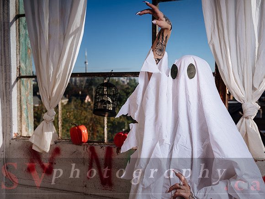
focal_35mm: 43
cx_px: 132
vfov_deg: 33.6
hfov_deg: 43.9
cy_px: 100
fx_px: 329
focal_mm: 54.6
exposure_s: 1/125
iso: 100
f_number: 7.1
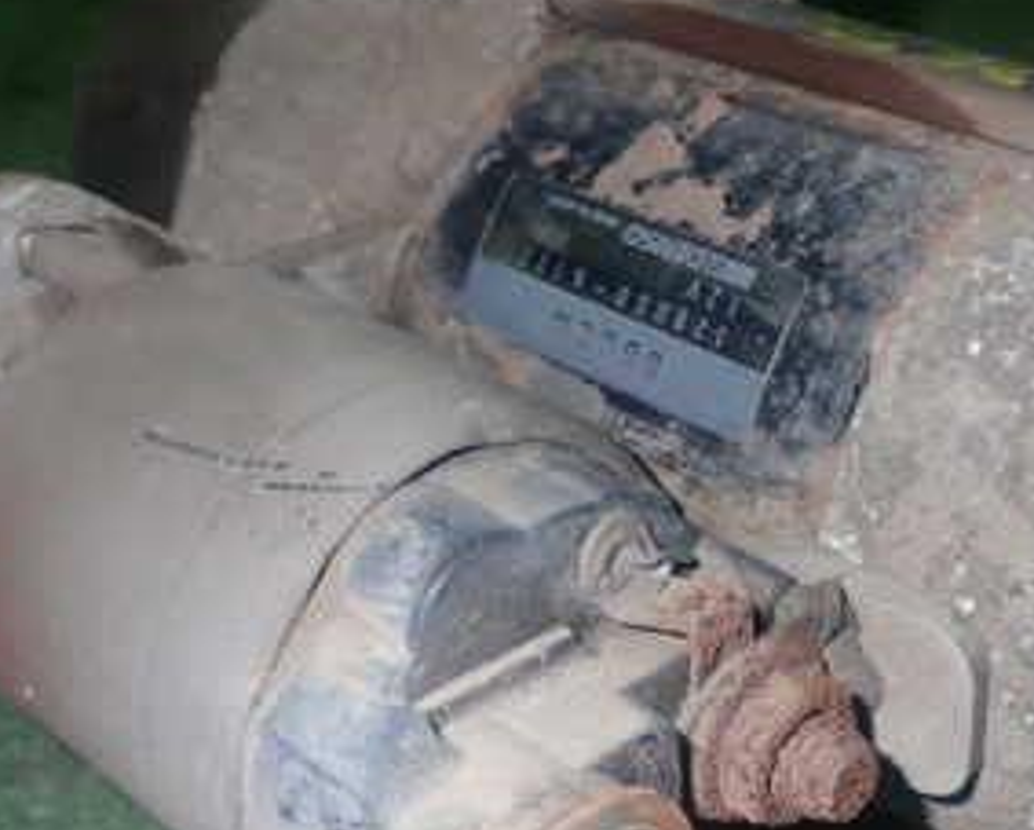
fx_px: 1899
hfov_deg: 30.3
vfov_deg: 24.5
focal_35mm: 62
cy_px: 563
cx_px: 643
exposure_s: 1/30
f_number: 6.3
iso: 250
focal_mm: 5.4
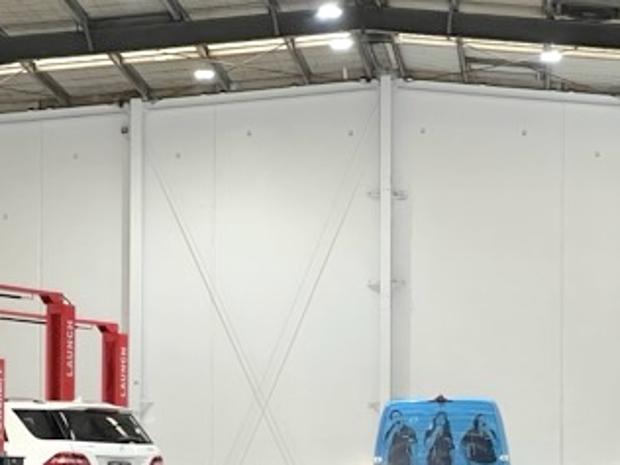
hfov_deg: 12.7
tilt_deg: +1.7
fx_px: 2794
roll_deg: -0.5
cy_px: 465
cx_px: 387
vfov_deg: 9.4
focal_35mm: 156
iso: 200
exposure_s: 1/100
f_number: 2.8
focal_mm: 9
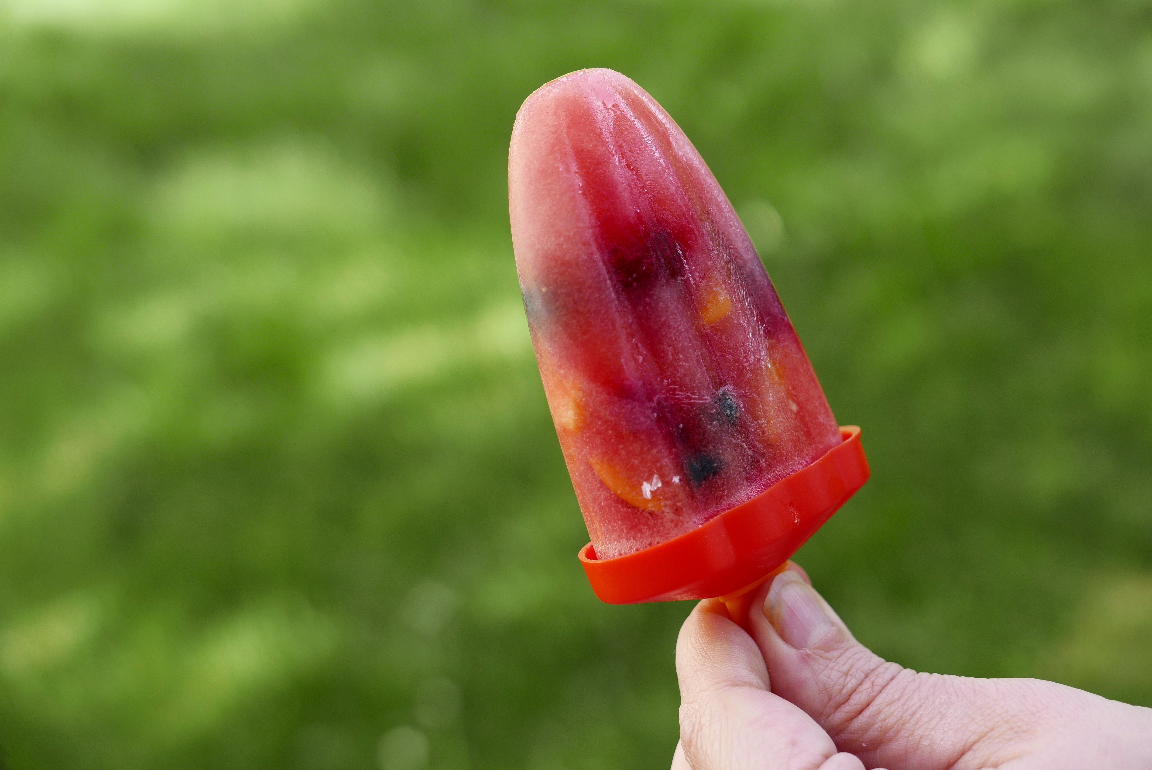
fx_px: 2402
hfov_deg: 27.0
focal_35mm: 75
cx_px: 576
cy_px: 385
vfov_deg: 18.2
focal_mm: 34
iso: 200
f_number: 2.8
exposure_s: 1/640
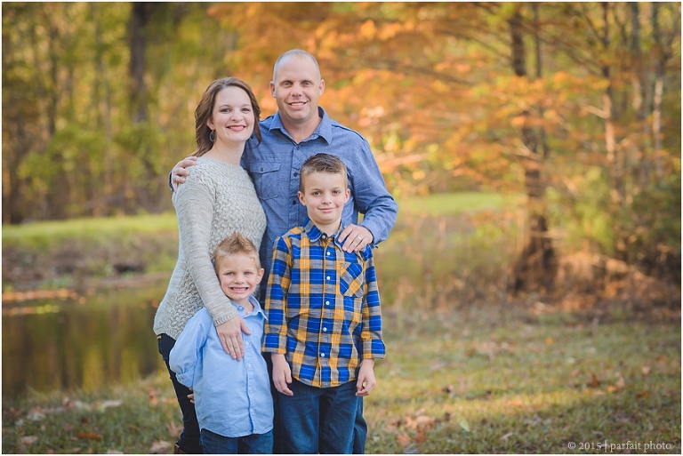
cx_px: 342
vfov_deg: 16.1
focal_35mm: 85
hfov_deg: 23.9
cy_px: 228
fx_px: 1613
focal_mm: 85
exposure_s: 1/1000
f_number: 2.8
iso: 500
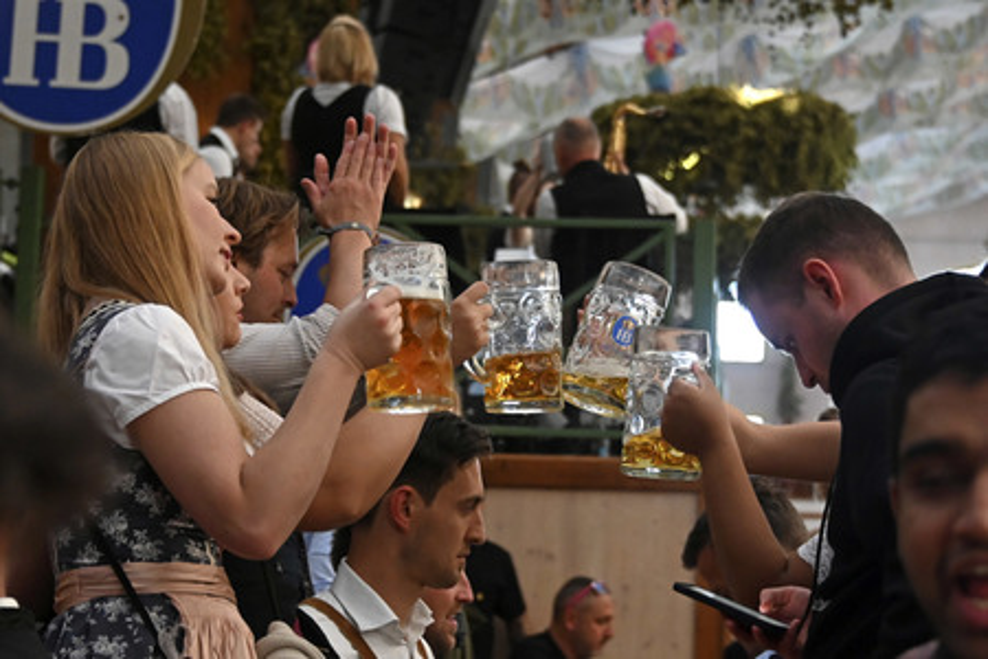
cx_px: 494
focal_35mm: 105
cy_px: 330
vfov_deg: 13.0
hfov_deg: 19.5
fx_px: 2881
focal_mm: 70
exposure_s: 1/400
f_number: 5.6
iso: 5000
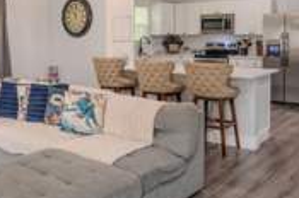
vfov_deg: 29.8
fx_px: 365
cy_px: 46
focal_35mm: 44
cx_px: 58
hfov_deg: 42.5
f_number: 2.8
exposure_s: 1/250
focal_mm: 16
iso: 500
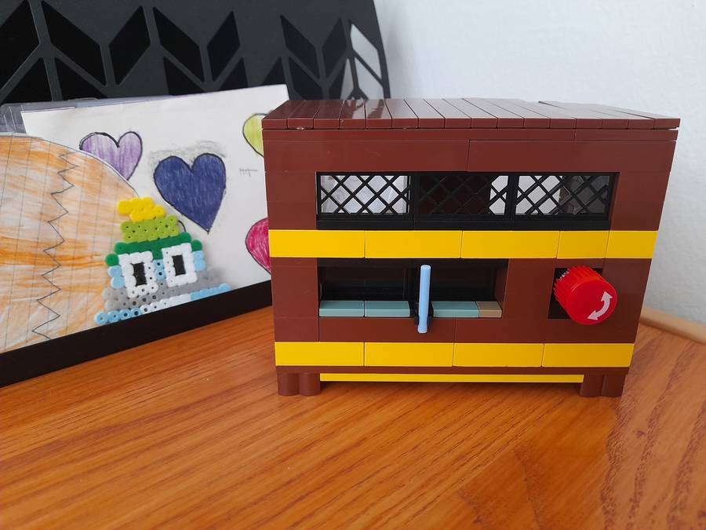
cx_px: 353
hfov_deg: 69.4
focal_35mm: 25
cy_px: 265
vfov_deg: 54.9
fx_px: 510
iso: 320
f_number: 2
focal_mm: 4.6
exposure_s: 1/50
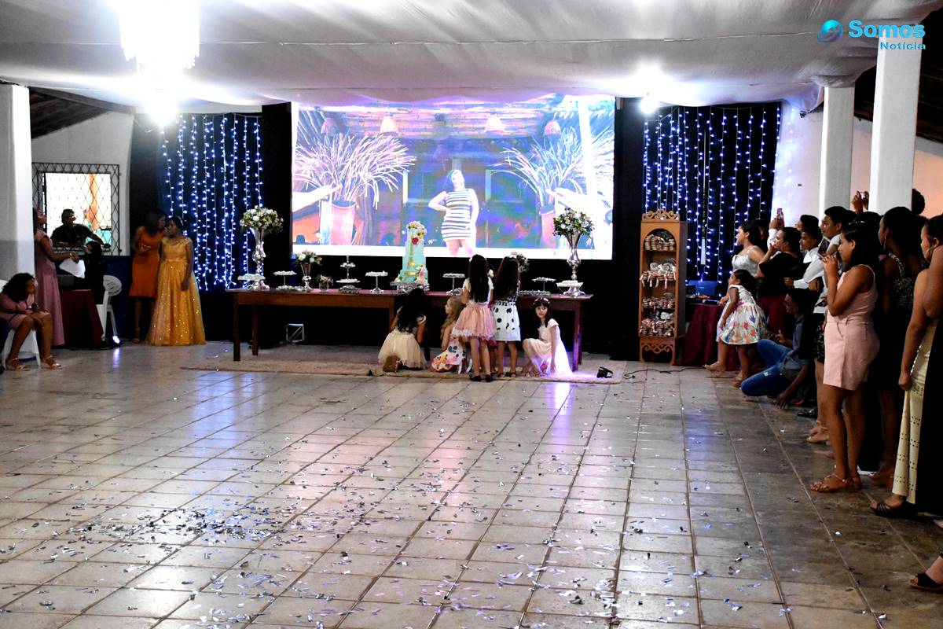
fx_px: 1179
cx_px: 472
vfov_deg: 29.9
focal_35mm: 45
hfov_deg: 43.6
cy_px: 314
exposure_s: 1/100
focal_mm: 30
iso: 8000
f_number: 4
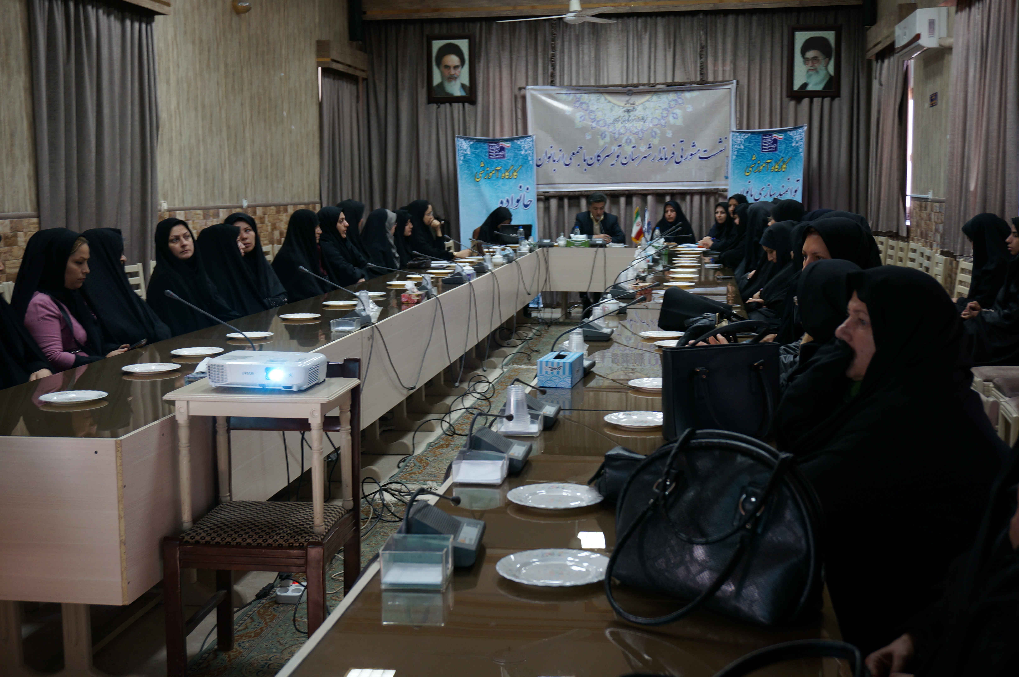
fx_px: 1230
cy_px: 338
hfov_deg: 45.0
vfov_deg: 30.8
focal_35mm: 44
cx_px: 510
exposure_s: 1/15
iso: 320
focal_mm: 29
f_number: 4.5
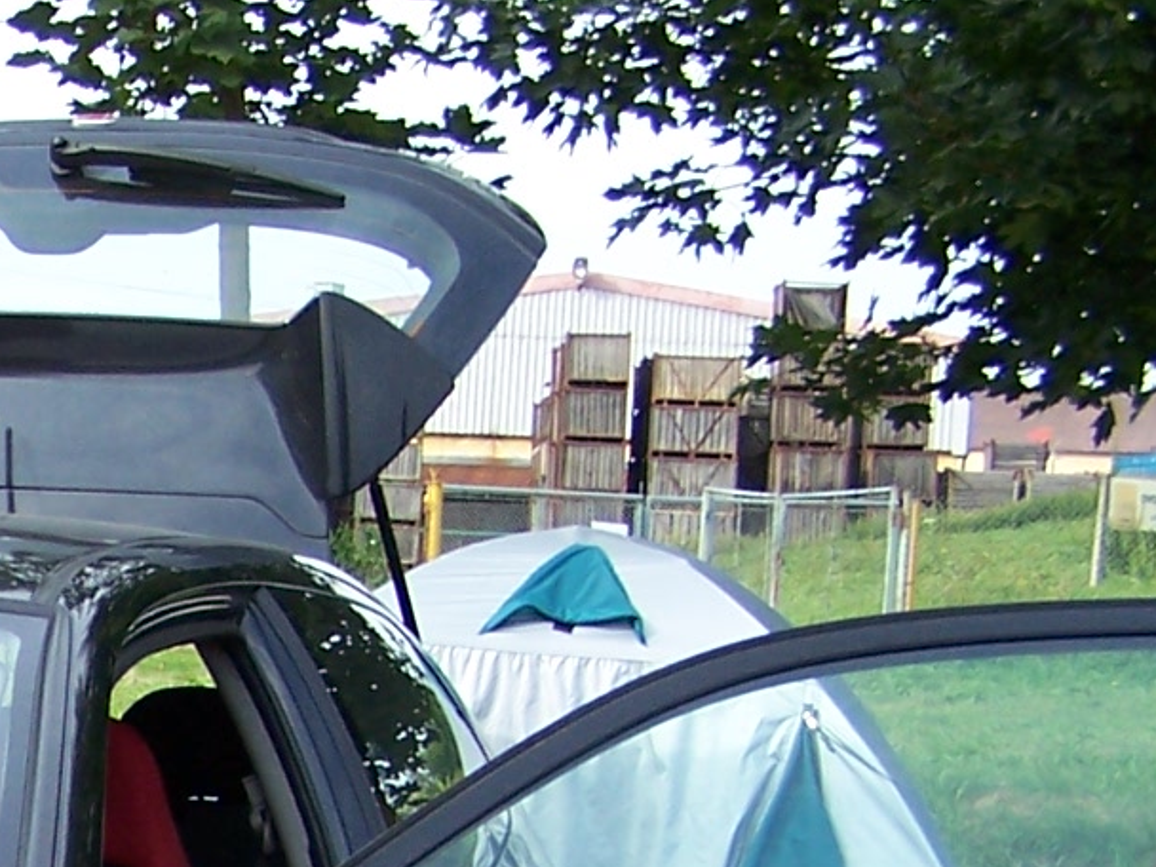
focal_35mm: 128
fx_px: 4275
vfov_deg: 11.1
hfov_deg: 14.6
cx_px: -416
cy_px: 1304
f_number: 2.8
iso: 80
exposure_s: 1/350
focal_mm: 6.3
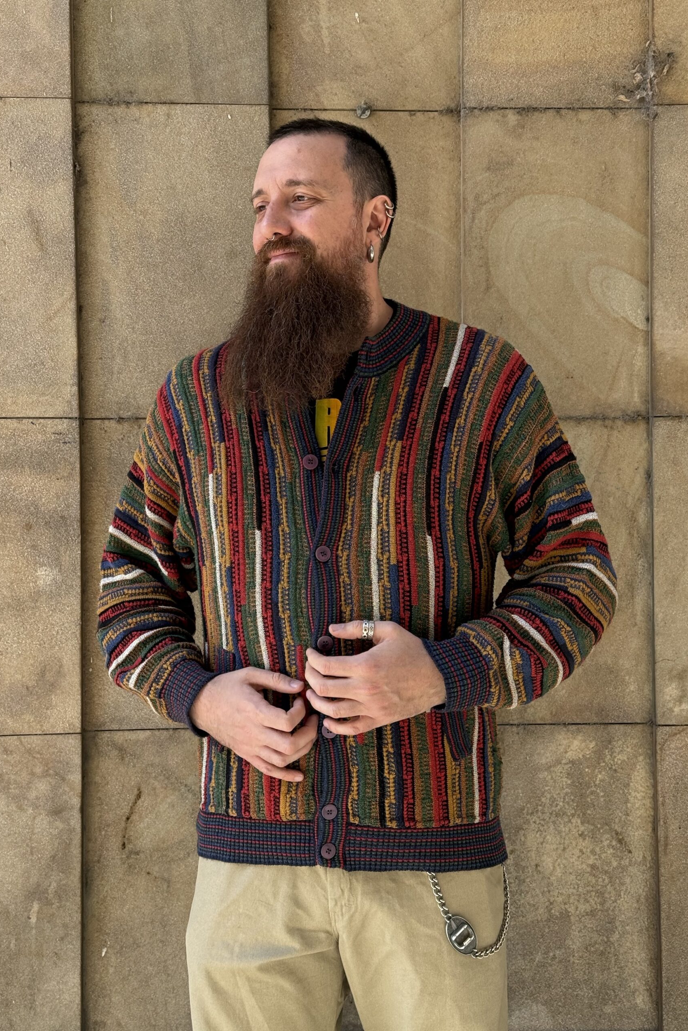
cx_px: 346
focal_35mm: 50
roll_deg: -0.2
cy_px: 515
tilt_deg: +0.3
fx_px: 1433
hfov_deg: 27.0
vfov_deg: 39.6
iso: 64
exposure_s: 1/354
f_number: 1.78
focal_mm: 6.76
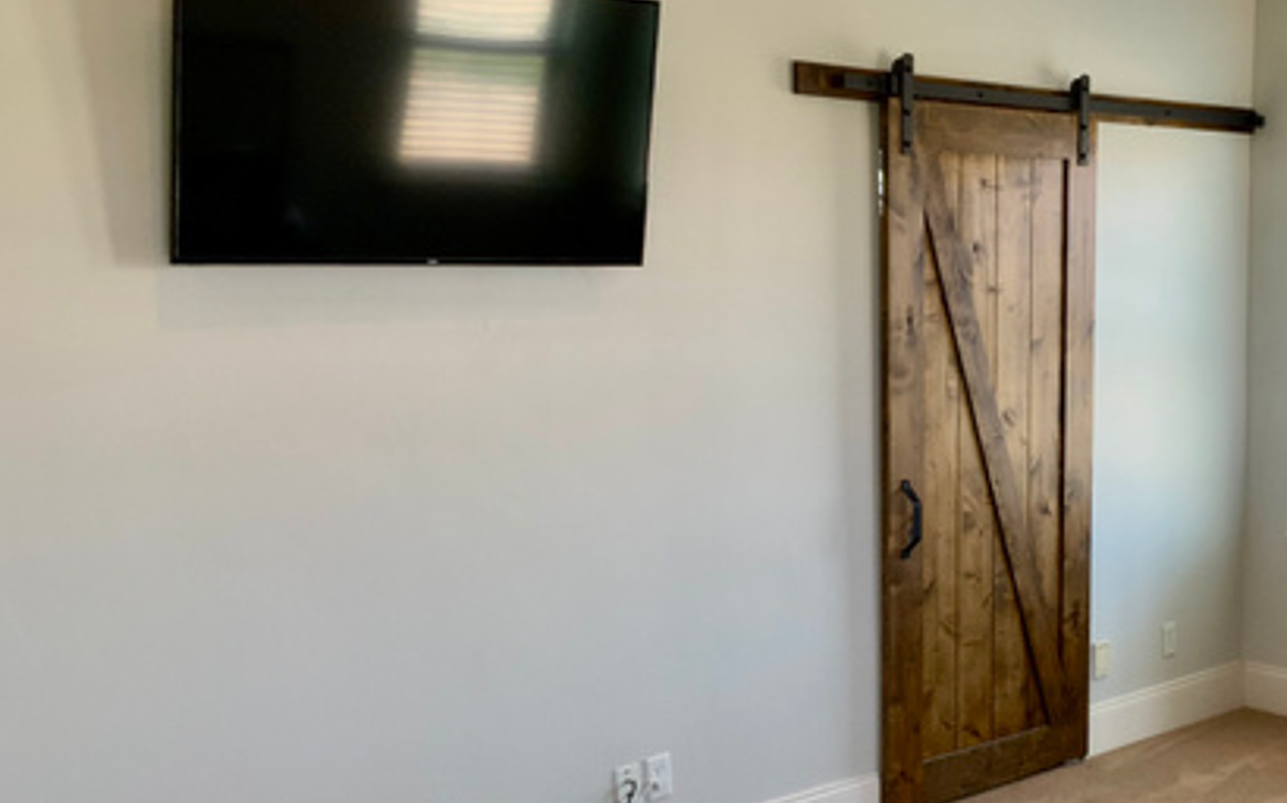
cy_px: 445
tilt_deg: -6.4
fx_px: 1683
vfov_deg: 26.8
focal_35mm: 48
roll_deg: +0.4
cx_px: 998
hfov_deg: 40.4
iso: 40
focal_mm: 3
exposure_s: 1/60
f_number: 1.8
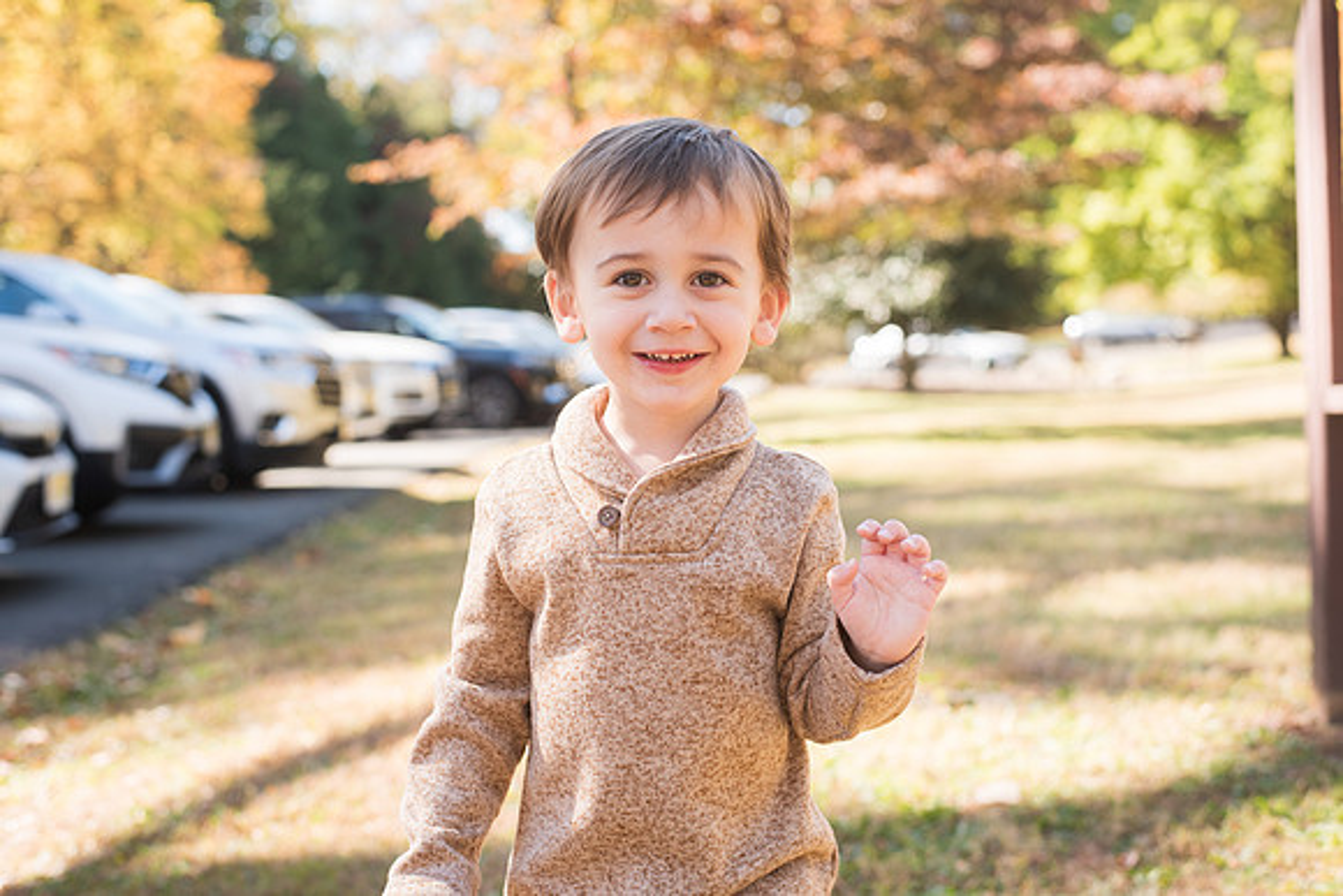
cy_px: 448
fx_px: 1866
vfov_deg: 27.0
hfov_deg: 39.6
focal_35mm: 50
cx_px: 672
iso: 125
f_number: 4
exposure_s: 1/200
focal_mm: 50
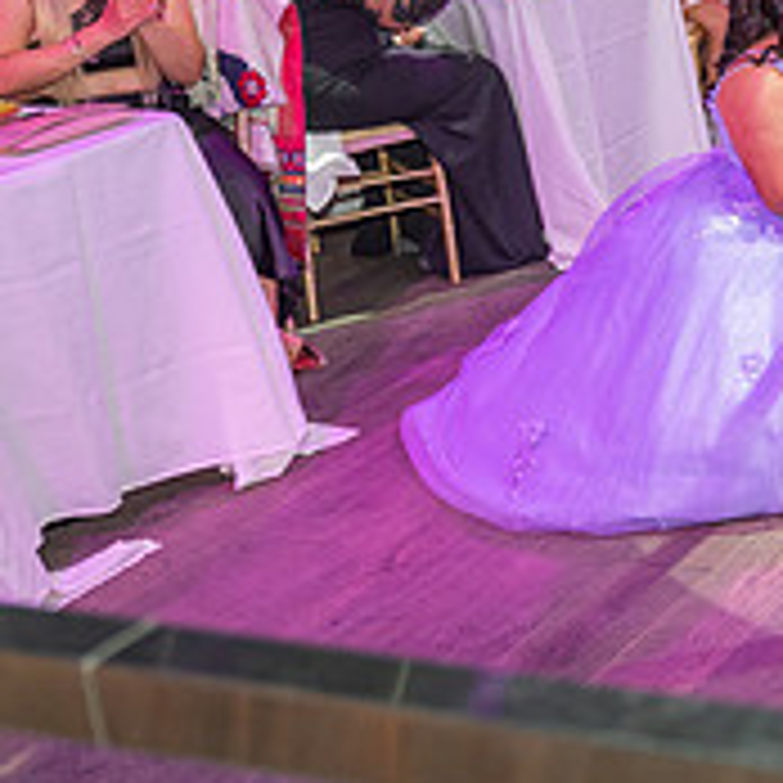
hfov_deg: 18.1
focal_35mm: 82
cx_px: 1269
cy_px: 232
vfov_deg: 21.0
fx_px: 2098
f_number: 3.5
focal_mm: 29
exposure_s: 1/125
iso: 1000
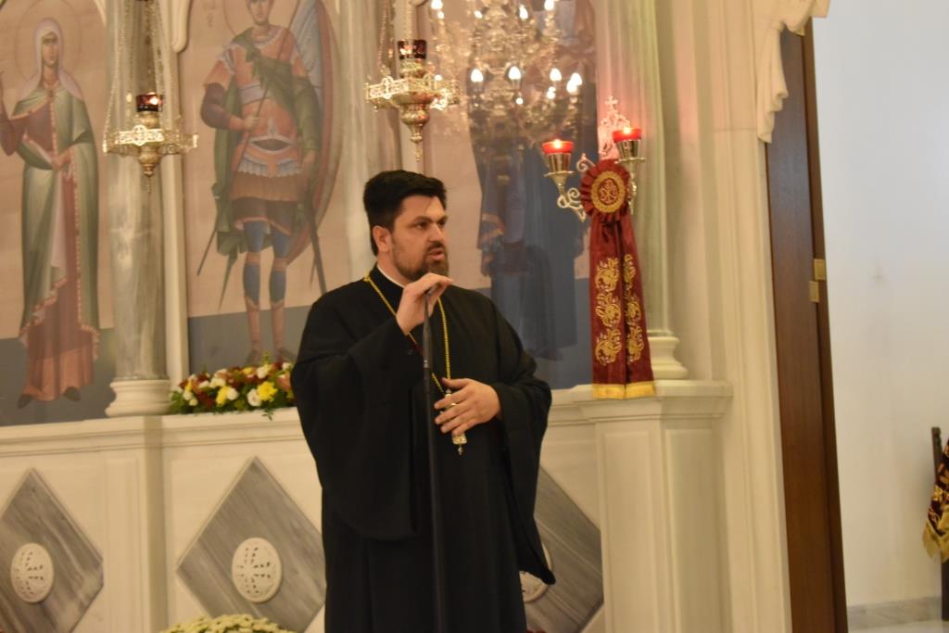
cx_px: 474
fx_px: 2175
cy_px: 316
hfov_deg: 24.6
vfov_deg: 16.6
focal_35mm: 82
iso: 3200
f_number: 5.6
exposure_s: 1/60
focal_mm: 55
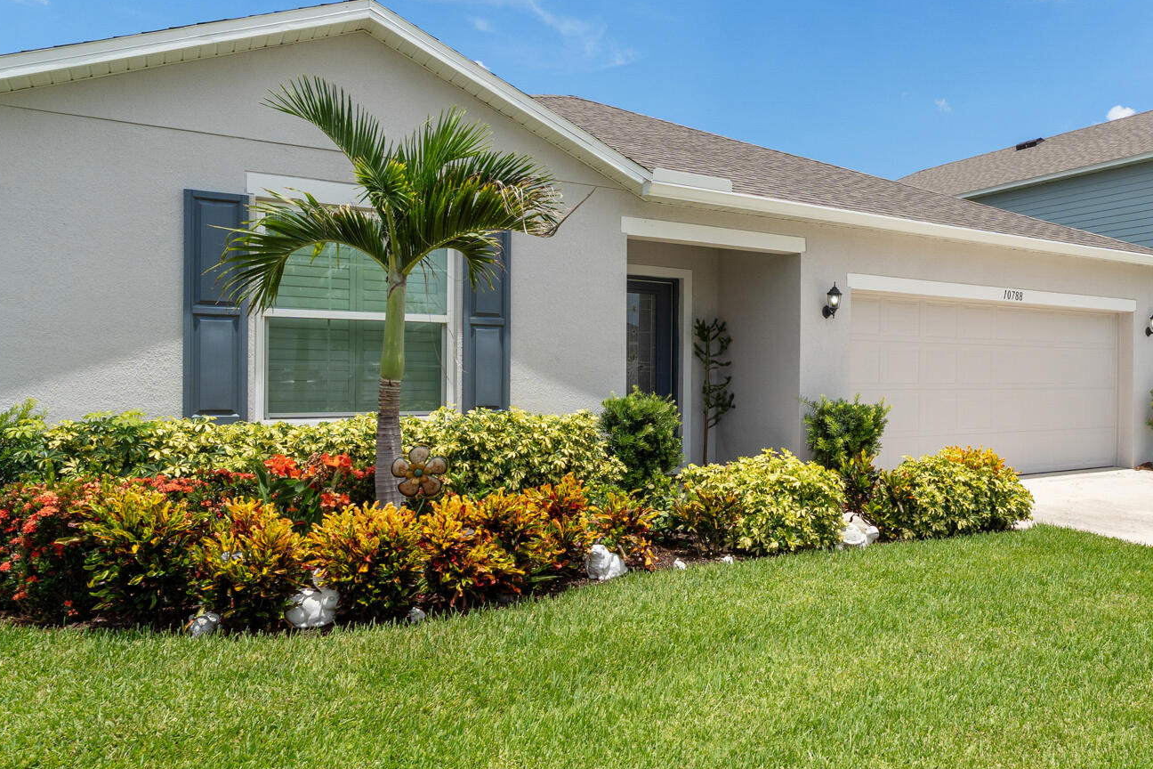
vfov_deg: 47.9
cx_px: 800
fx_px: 865
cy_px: 380
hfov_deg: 65.0
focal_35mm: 27
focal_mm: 14
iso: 250
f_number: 9
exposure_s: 1/800
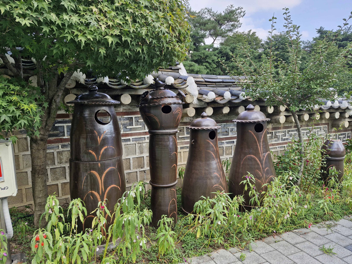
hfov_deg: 73.9
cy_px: 132
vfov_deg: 58.9
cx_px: 176
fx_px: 234
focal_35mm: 23
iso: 50
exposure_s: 1/336
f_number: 1.8
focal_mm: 5.54
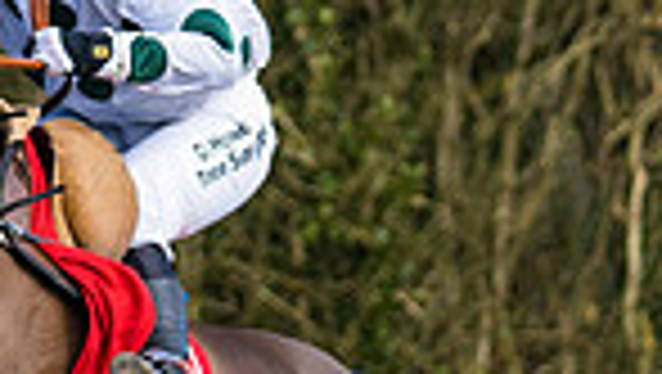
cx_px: -74
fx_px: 11227
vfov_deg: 1.9
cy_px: 131
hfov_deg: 3.4
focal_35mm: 639
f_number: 2.8
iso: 200
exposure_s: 1/2000
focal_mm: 106
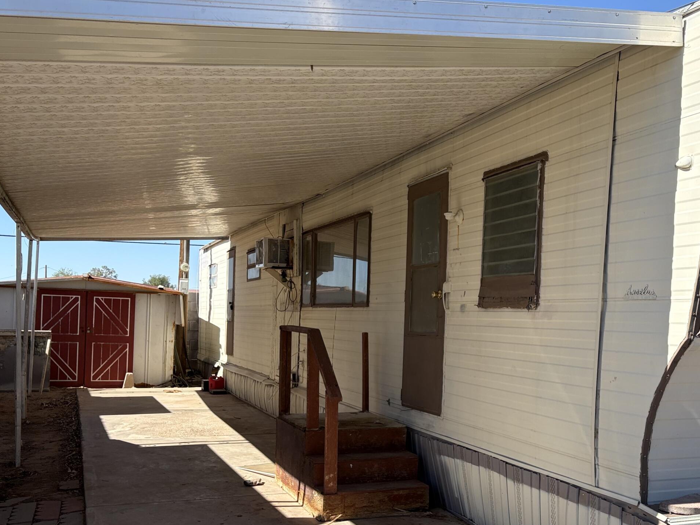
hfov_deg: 45.1
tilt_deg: -1.5
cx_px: 469
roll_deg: -2.0
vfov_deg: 35.0
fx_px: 829
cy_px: 320
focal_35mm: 41
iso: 50
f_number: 1.6
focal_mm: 5.96
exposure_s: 1/2639
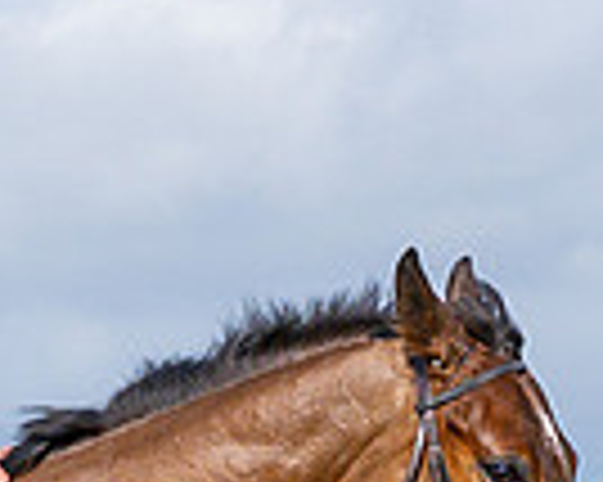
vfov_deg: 2.8
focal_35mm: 546
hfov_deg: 3.5
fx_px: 9737
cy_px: 742
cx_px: 213
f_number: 4
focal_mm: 43
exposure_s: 1/2000
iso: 200
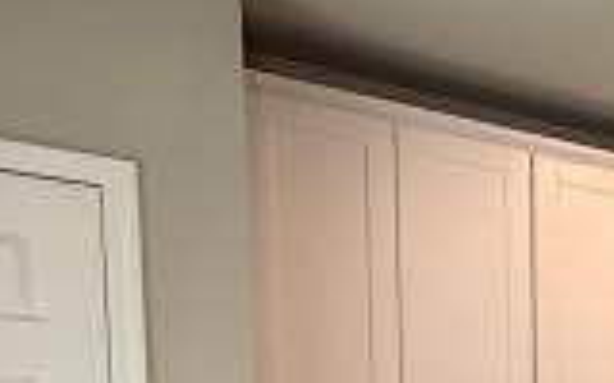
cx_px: 1155
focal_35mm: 74
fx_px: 1238
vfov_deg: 15.8
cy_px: 620
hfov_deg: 19.4
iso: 200
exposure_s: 1/120
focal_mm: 2.22
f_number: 2.2
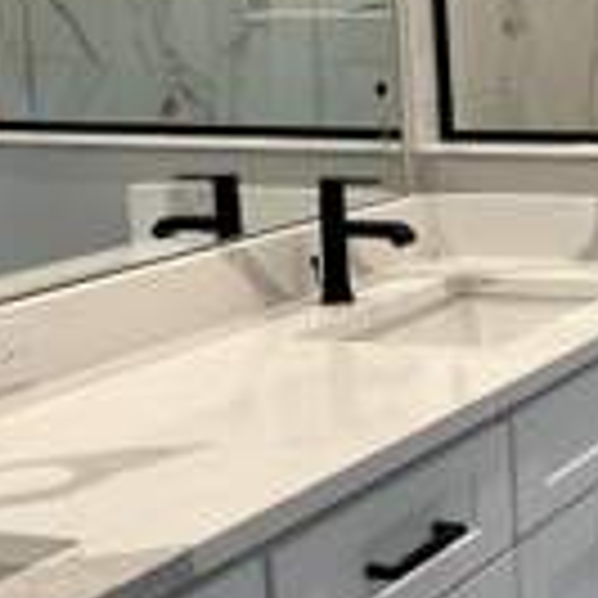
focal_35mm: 83
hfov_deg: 18.9
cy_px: 166
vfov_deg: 20.8
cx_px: 841
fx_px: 1622
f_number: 1.5
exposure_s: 1/120
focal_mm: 5.7
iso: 64
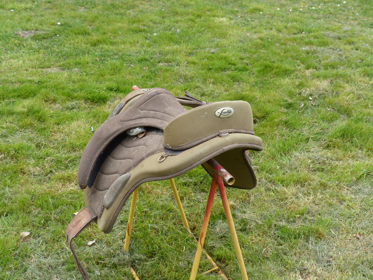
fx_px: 539
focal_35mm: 50
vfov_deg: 29.1
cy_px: 140
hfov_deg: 38.2
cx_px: 186
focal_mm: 9.1
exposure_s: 1/250
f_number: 4
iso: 100
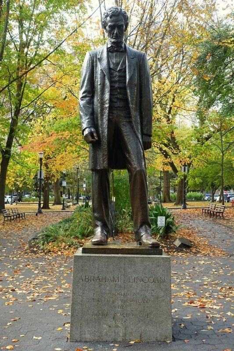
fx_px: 458
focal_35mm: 47
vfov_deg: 41.9
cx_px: 117
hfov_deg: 28.7
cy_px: 176
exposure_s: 1/200
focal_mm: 17.27
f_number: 4
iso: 400
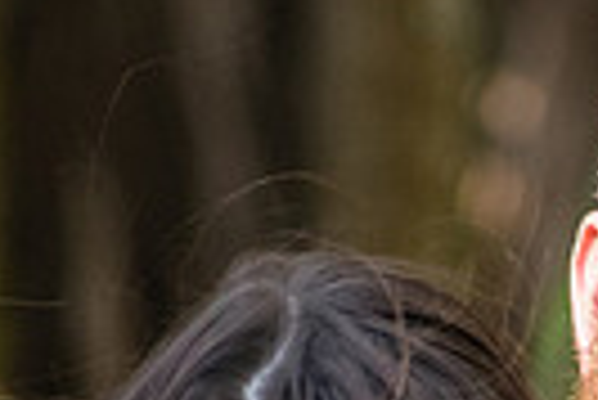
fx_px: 28353
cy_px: 739
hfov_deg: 1.2
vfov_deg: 0.8
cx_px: 634
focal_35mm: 1705
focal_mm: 260
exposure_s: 1/500
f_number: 6
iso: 2000
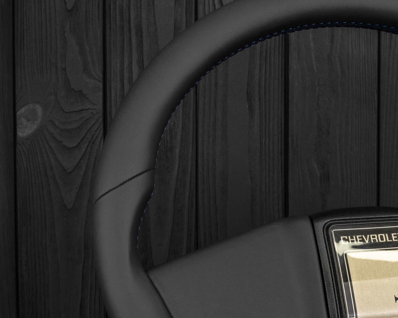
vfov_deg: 13.9
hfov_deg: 17.2
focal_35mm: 110
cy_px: 256
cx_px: 362
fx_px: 1296
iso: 500
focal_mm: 35
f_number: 6.3
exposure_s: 1/100
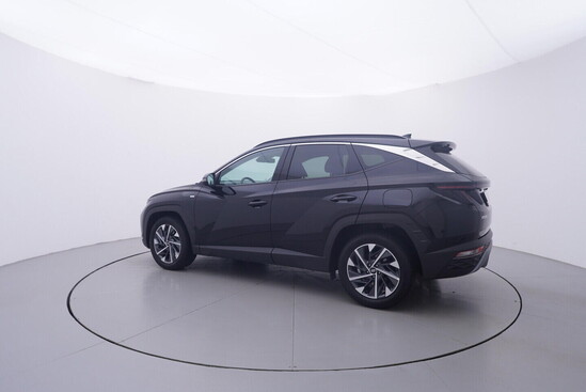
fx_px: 367
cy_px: 196
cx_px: 293
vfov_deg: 56.2
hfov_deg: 77.3
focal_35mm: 22
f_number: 5
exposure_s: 1/80
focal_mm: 15
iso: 200
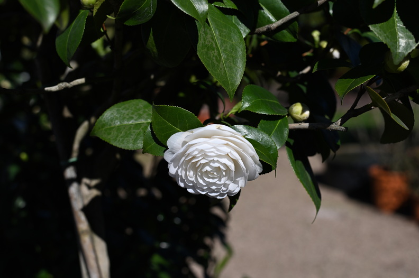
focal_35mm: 50
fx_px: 581
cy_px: 139
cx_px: 210
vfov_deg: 26.9
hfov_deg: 39.6
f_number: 4
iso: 100
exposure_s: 1/1600
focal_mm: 50
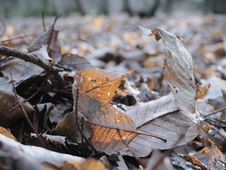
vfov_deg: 30.3
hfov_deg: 39.6
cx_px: 124
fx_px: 313
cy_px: 84
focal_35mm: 48
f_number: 4
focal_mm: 29.2
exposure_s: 1/170
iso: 640
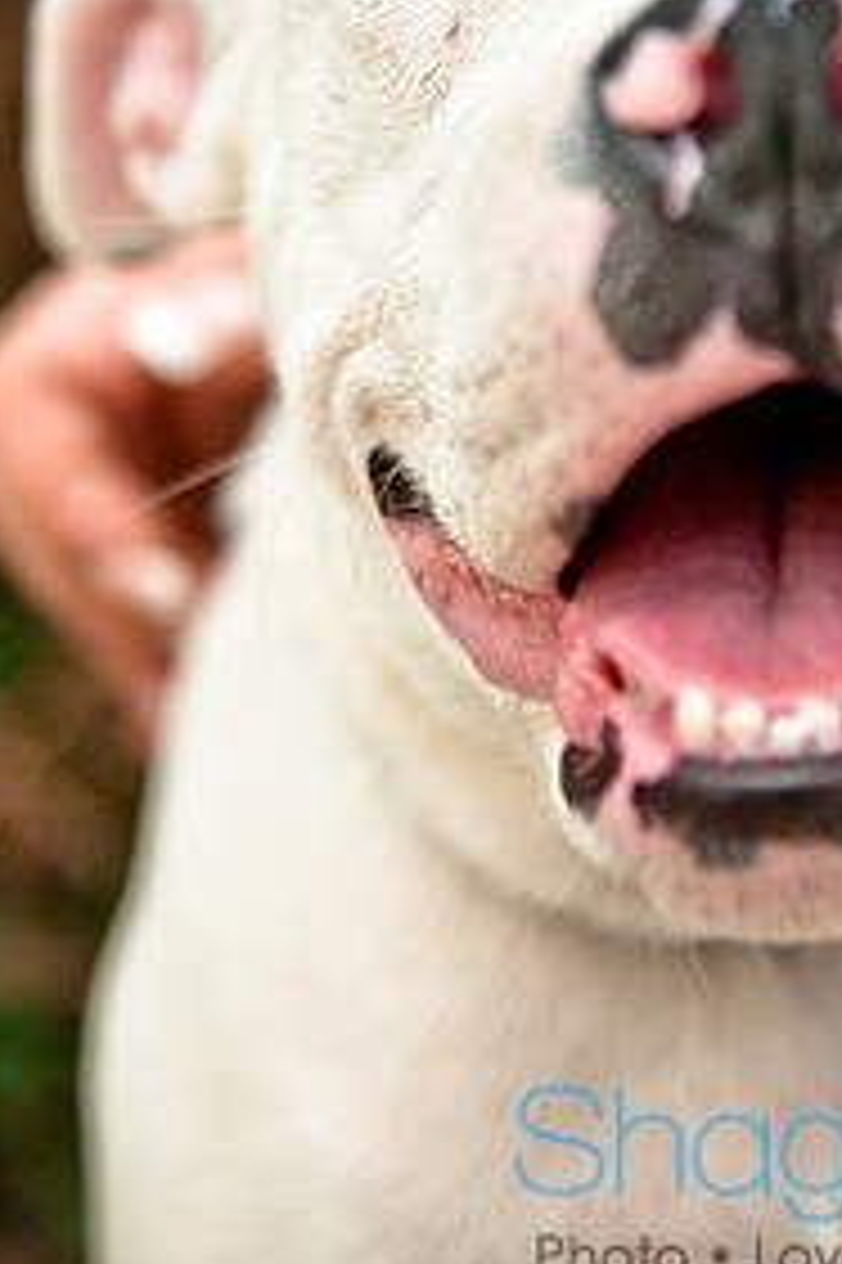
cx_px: 552
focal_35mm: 120
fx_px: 4215
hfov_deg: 11.4
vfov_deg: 17.0
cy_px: 355
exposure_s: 1/3200
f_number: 2.8
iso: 400
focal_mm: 50
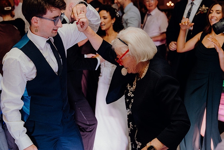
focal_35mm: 45
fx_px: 280
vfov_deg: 29.9
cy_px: 75
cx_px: 112
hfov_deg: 43.6
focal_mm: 45
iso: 2500
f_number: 3.5
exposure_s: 1/160
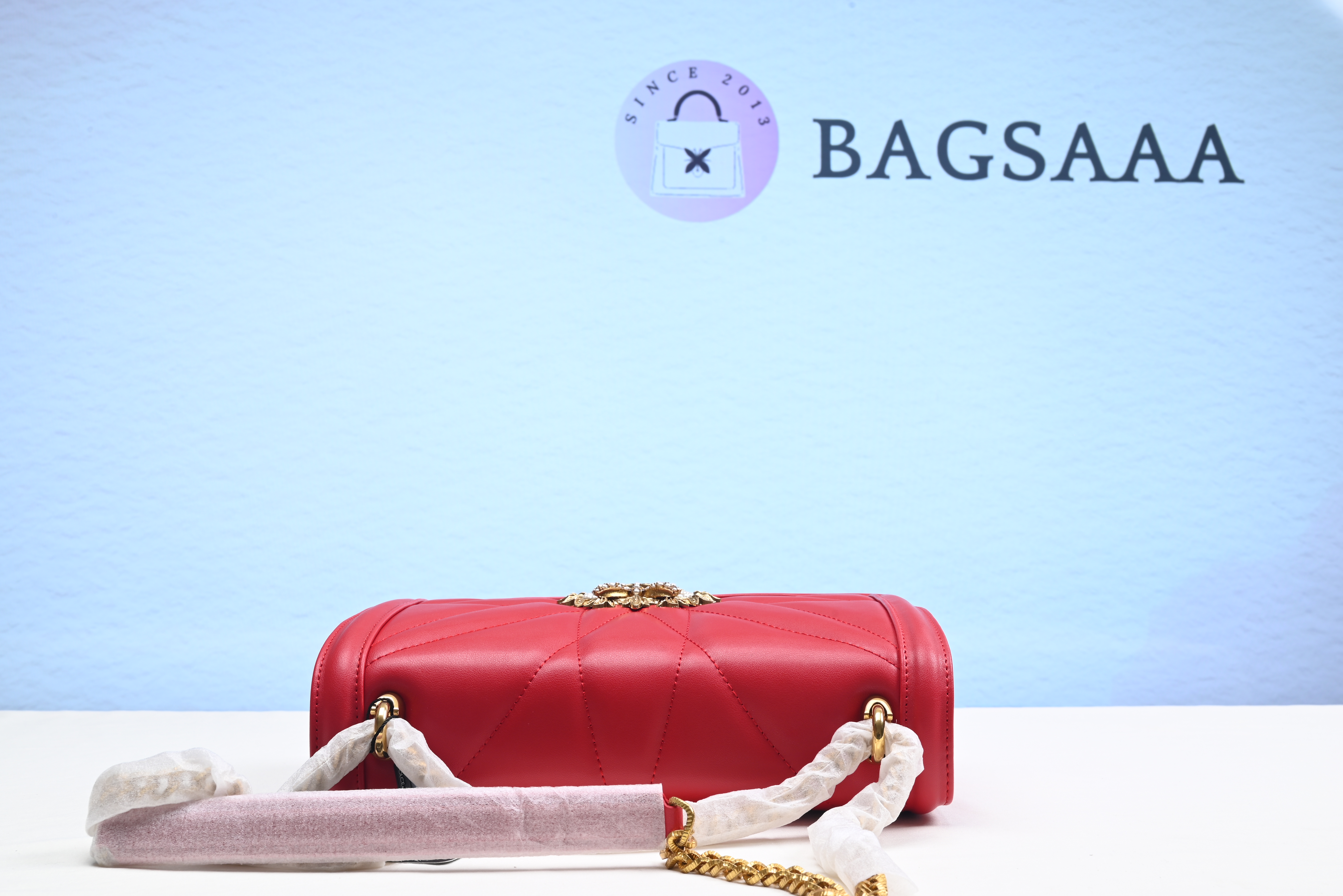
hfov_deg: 48.4
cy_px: 448
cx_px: 672
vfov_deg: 33.4
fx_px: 1493
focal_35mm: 40
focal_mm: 40
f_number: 16
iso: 100
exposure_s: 1/2
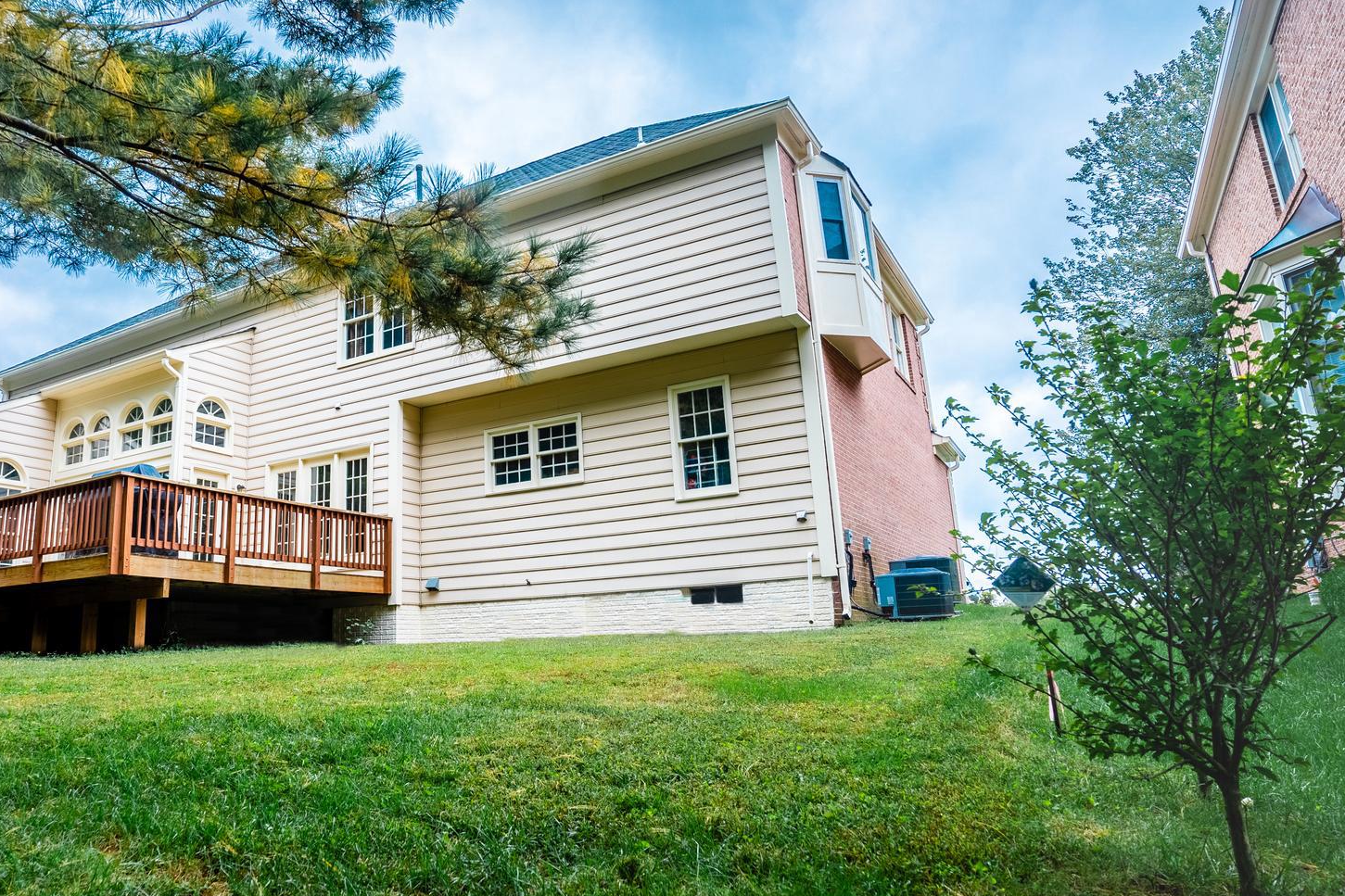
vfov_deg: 53.1
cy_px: 409
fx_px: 897
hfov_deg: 72.7
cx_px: 515
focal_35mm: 24
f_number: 5.6
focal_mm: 17
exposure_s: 1/1000
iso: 500
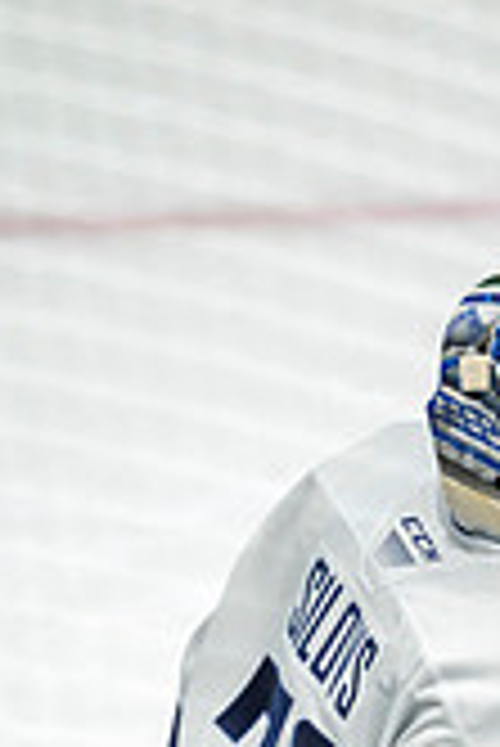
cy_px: 1008
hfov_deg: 0.8
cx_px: 401
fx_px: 33823
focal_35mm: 1627
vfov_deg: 1.3
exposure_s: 1/640
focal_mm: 600
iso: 1600
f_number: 4
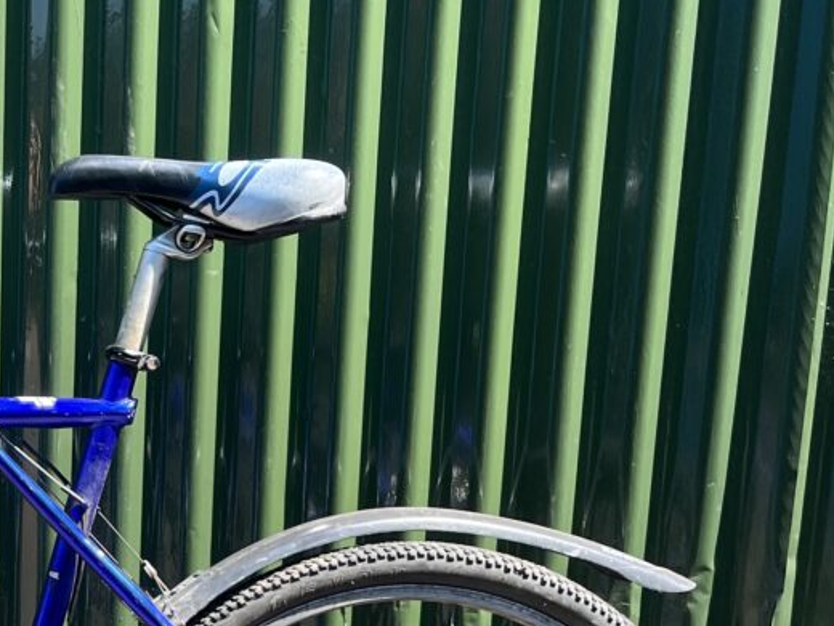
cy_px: 568
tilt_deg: -10.2
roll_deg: +0.4
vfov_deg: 20.0
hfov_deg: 24.8
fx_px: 1735
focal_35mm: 72
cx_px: -120
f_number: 1.6
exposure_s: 1/646
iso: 50
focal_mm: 5.1
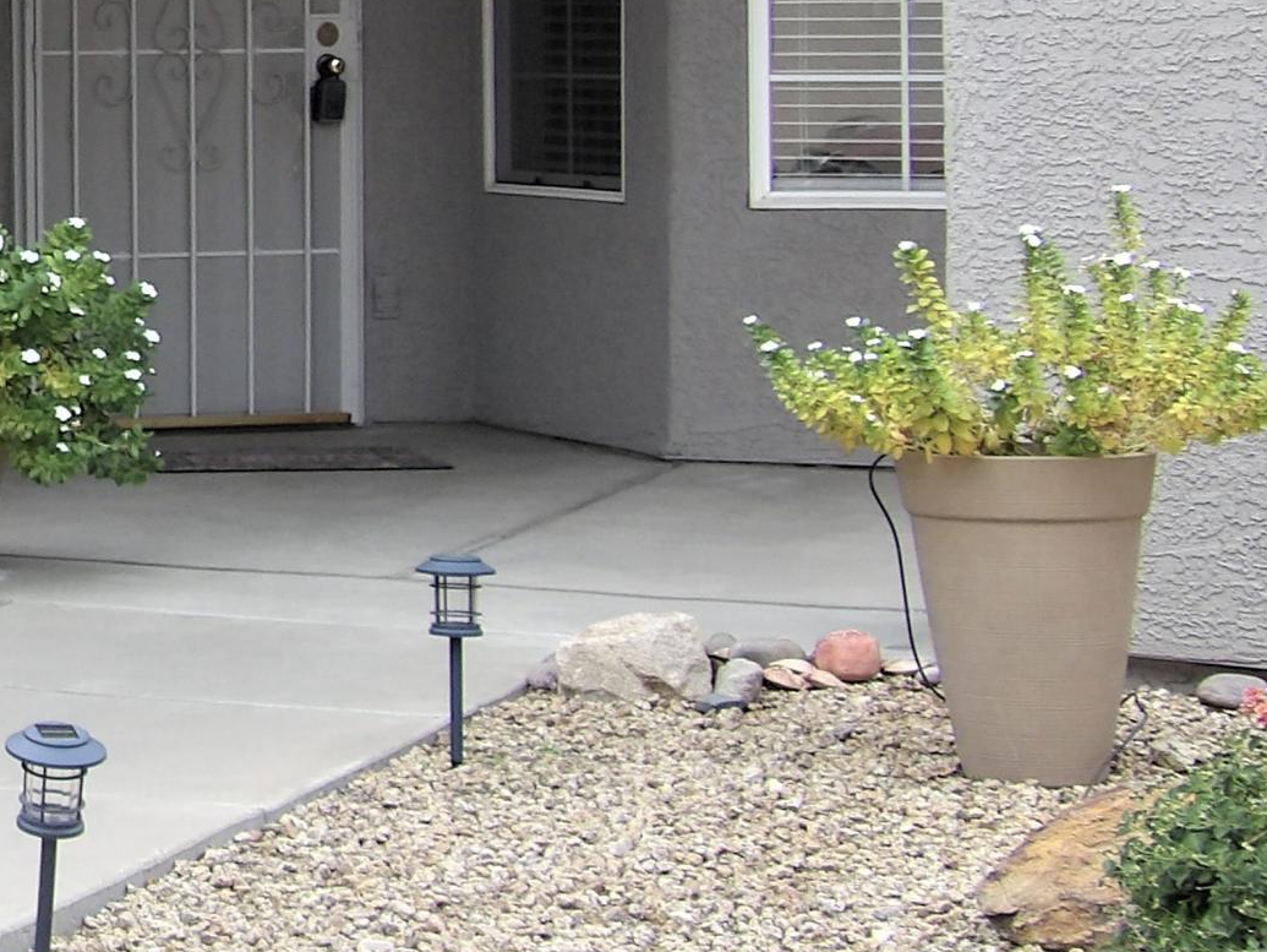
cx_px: -556
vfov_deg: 12.9
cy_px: -49
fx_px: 4137
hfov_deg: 16.1
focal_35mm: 113
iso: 100
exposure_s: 1/107
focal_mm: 7
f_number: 3.2
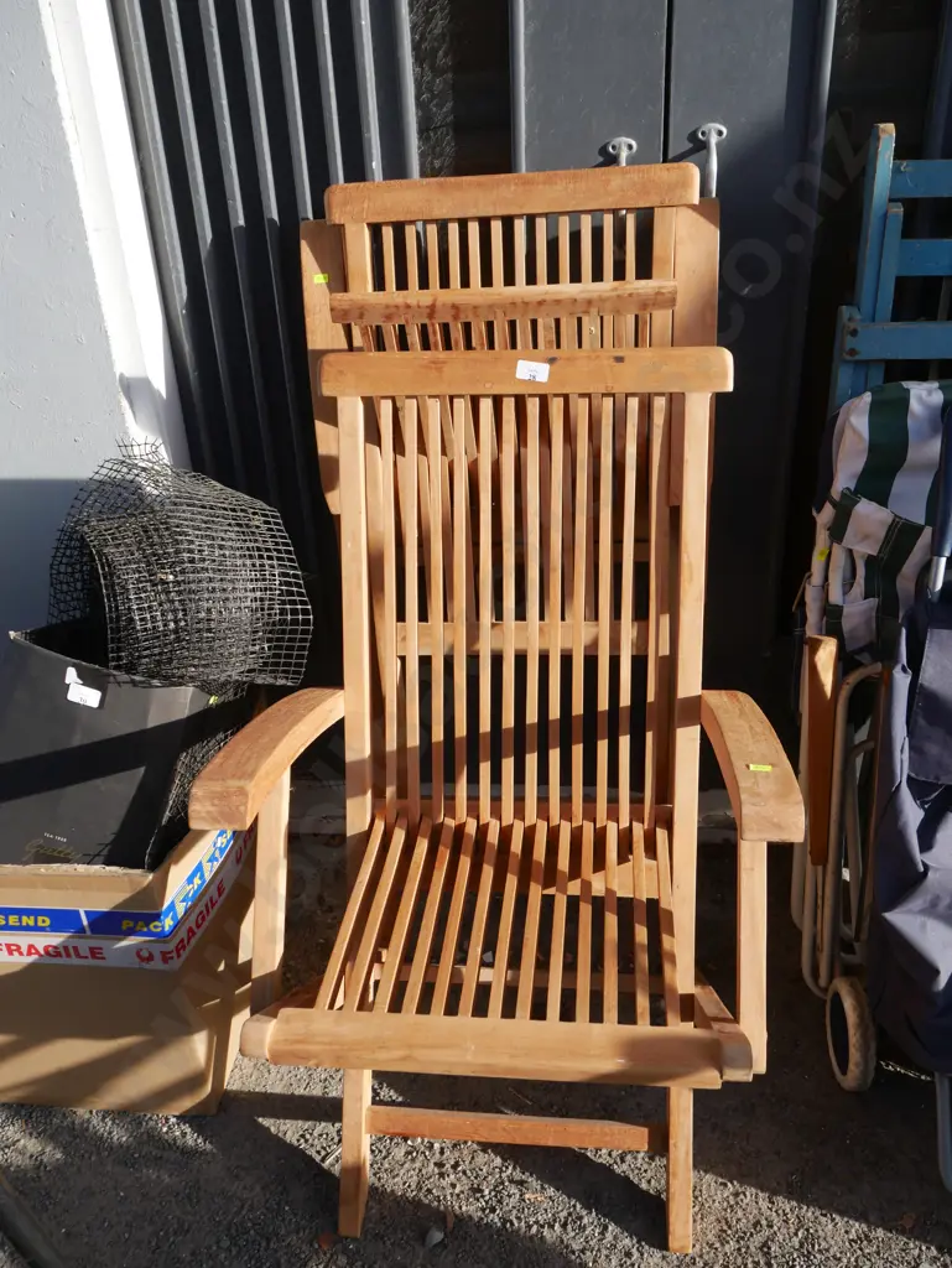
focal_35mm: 28
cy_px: 634
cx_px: 476
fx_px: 1026
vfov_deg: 63.4
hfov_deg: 49.8
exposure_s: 1/250
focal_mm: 14
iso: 200
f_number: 6.3
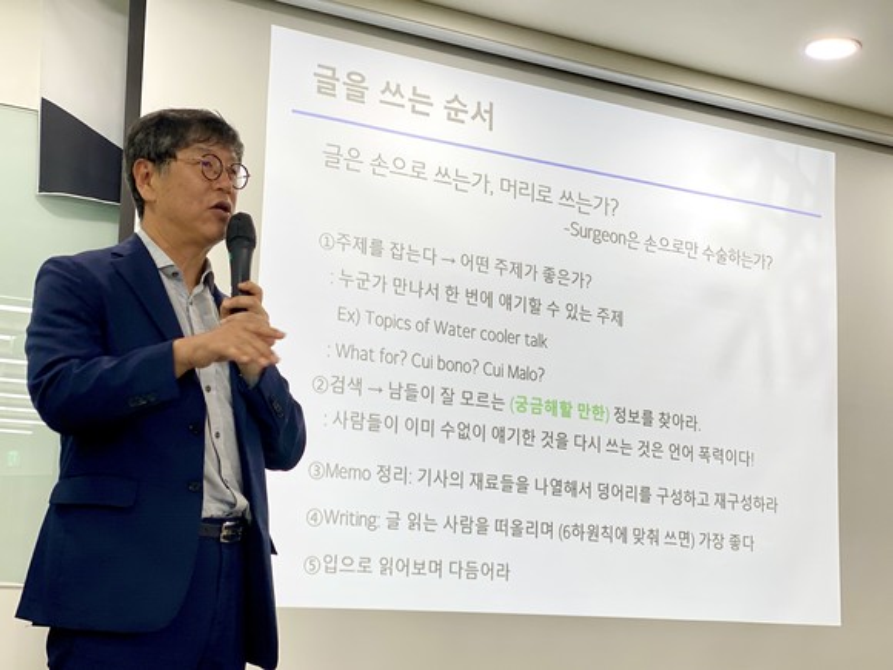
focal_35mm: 52
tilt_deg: +8.9
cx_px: 446
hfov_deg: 36.8
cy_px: 335
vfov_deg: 28.0
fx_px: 1341
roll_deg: -2.8
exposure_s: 1/120
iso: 100
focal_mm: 6
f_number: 2
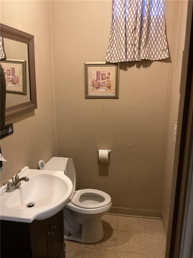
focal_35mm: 29
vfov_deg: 61.7
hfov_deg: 48.2
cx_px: 96
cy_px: 129
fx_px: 216
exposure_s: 1/30
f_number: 1.8
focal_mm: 3
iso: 250
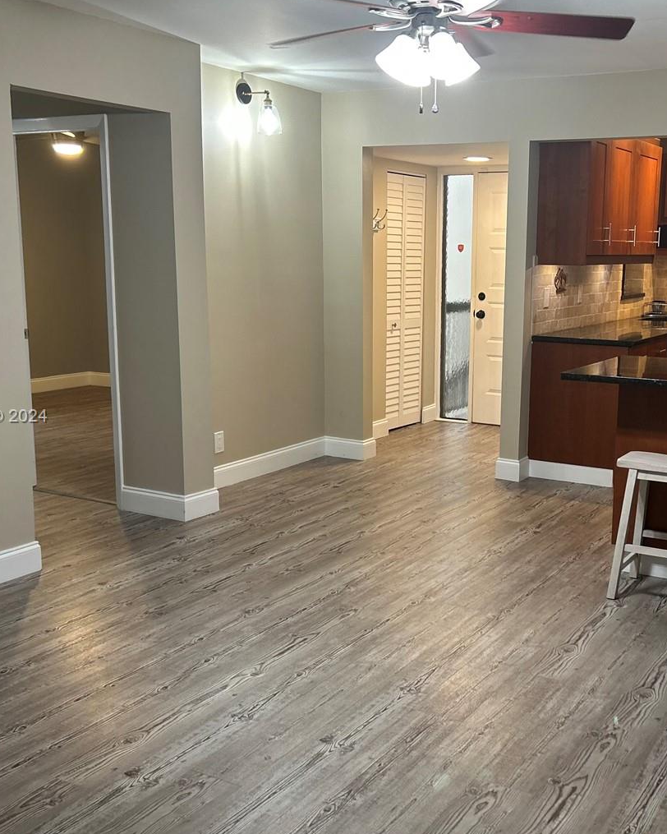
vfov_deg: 45.8
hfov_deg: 37.0
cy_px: 417
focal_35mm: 40
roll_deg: -0.5
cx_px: 442
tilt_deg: -9.7
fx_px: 987
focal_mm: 5.7
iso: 160
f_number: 1.5
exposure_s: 1/60
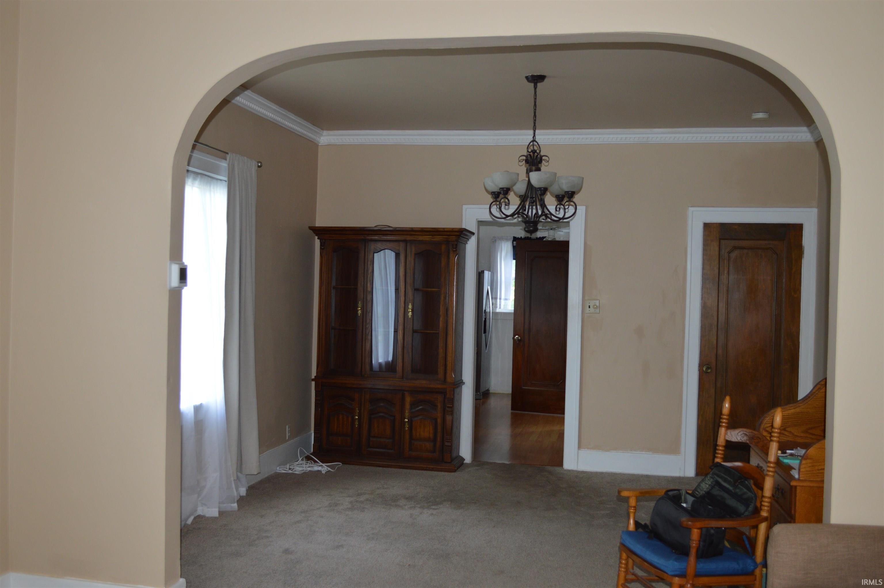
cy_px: 294
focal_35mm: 33
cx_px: 442
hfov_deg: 57.3
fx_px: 810
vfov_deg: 39.9
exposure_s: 1/80
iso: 400
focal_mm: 22
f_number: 4
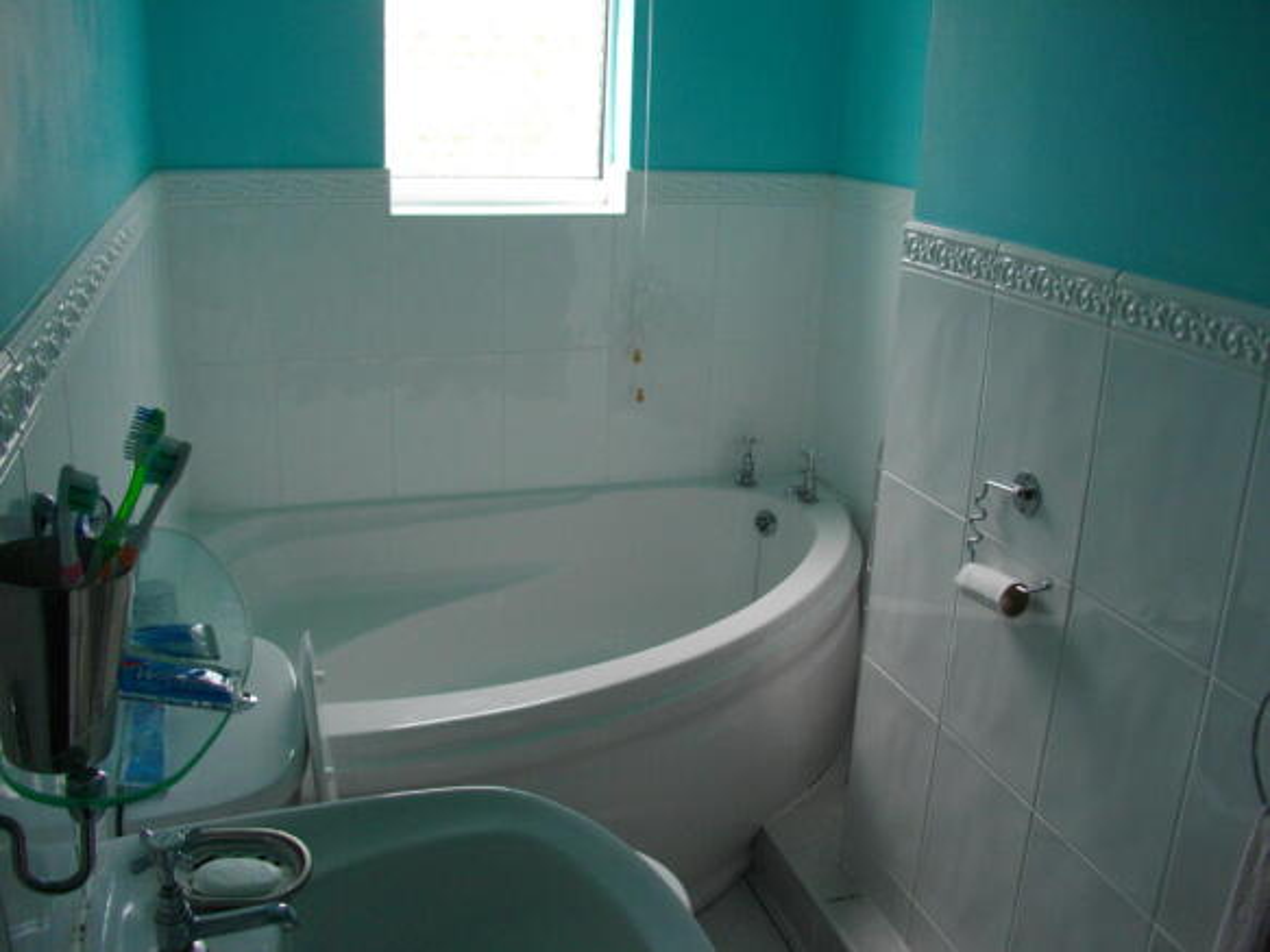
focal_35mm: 32
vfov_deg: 44.1
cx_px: 635
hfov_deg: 56.8
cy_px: 476
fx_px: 1174
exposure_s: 1/50
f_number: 2.9
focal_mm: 5.7
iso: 118
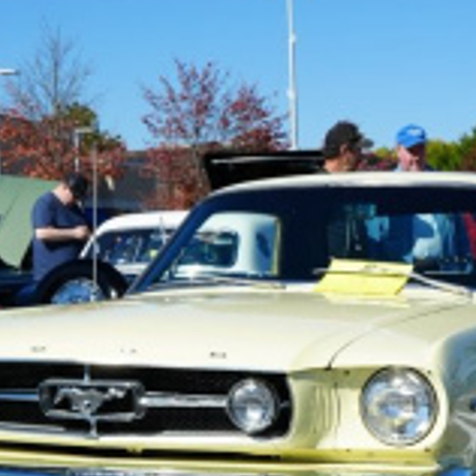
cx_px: 277
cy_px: 473
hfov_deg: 17.9
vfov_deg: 17.5
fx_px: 1509
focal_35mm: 97
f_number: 10
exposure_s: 1/200
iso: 100
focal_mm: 30
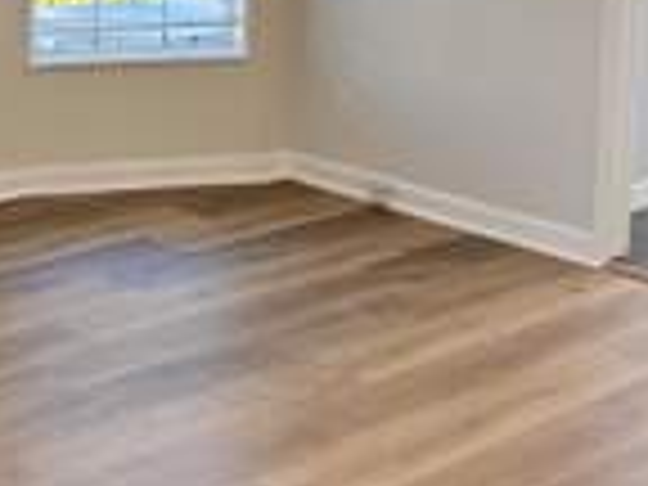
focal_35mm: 80
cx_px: -18
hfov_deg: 23.3
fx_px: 1498
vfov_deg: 17.8
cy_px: -52
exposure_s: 1/120
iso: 100
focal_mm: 6.86
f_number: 1.78
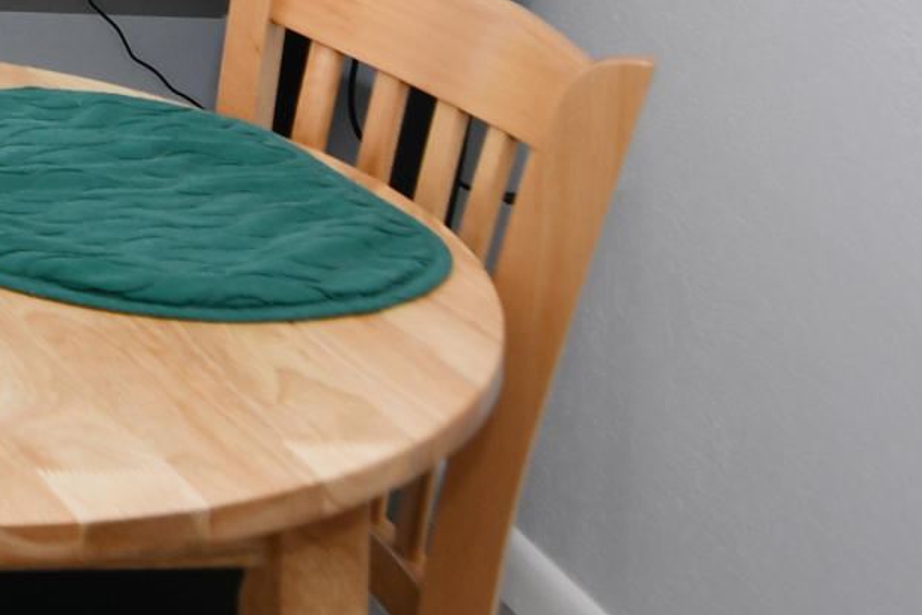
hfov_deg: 17.6
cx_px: -849
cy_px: -535
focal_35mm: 87
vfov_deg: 13.8
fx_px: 2228
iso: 100
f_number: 5.6
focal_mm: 12
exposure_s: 1/125
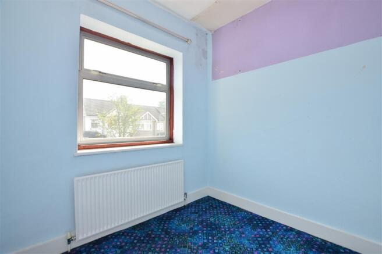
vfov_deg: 77.3
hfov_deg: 100.4
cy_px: 127
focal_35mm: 15
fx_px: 159
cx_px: 191
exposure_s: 1/200
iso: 400
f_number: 7.1
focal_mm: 10
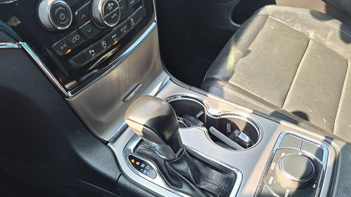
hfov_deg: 71.9
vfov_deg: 43.7
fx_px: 242
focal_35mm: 26
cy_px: 133
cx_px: 172
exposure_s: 1/180
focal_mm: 5.4
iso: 100
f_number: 1.8
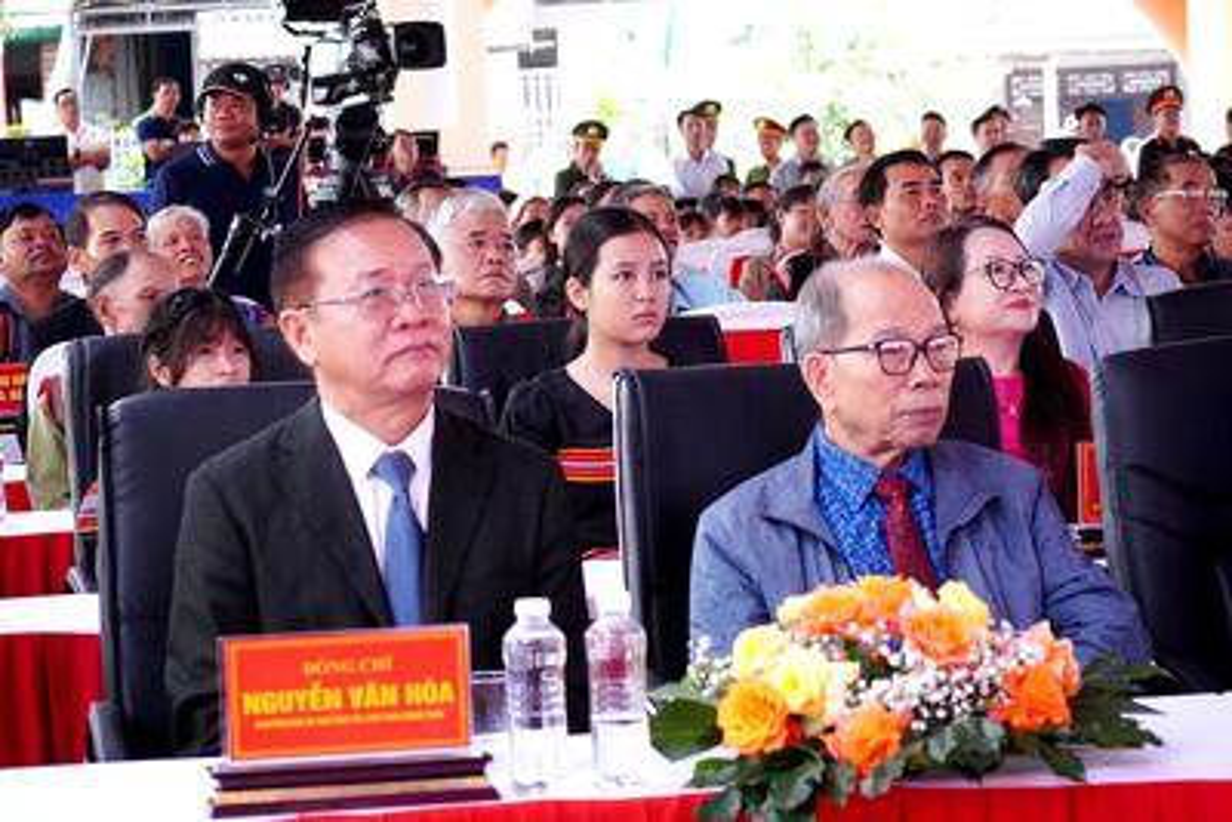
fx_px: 3594
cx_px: 616
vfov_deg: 13.1
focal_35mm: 105
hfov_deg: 19.4
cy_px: 411
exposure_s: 1/320
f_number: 7.1
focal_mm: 70
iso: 8000
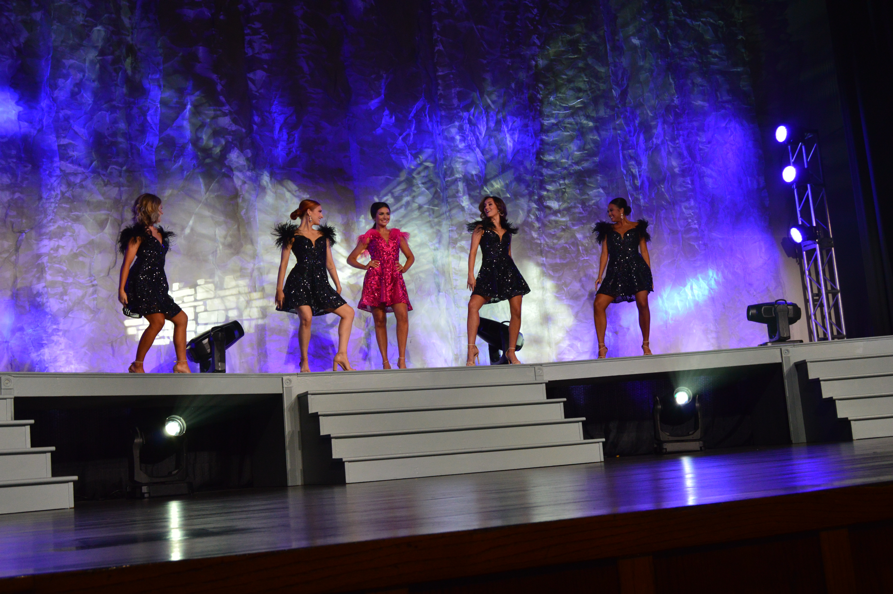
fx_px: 967
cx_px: 446
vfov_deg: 34.1
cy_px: 297
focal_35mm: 39
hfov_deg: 49.6
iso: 800
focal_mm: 26
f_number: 6.3
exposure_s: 1/60
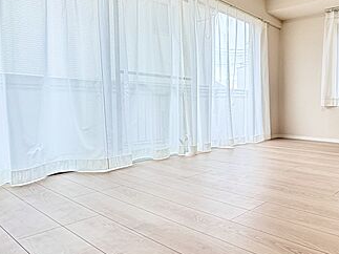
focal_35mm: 26
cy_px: 119
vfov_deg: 53.0
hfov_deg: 57.3
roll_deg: +0.2
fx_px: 255
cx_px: 309
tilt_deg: -2.9
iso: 125
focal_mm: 2.22
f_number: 2.2
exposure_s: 1/99
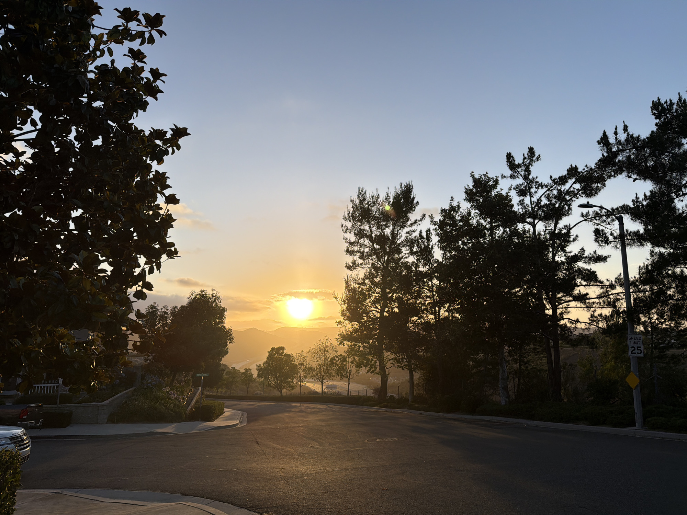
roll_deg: +1.0
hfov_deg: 71.6
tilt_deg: +9.9
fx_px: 476
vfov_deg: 56.8
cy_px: 258
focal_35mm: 24
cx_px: 344
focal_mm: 6.76
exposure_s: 1/3584
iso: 80
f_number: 1.78
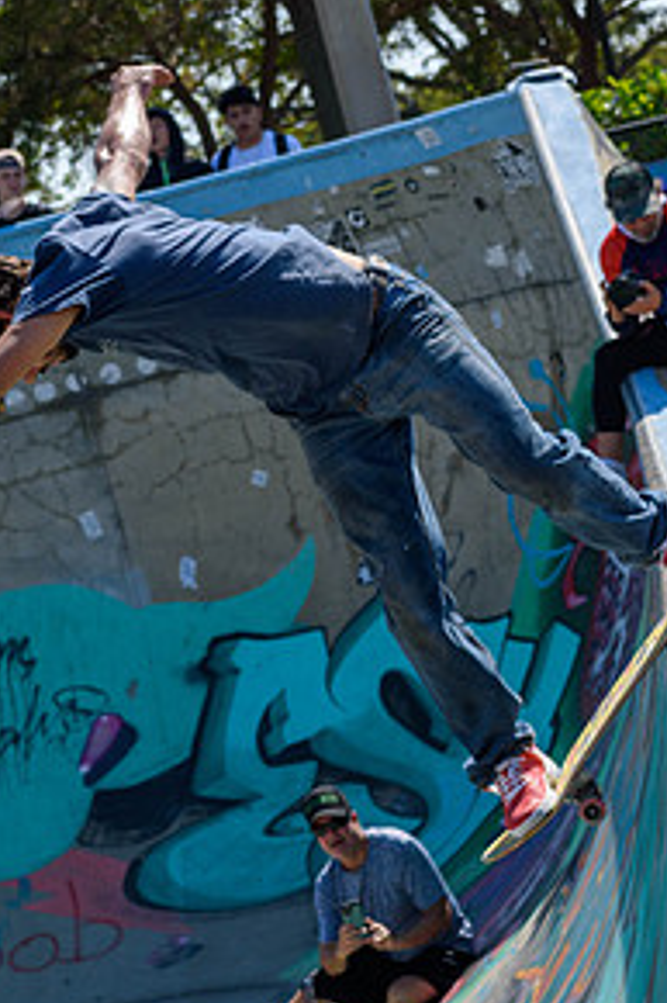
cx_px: 339
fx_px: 4535
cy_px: 719
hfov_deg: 8.4
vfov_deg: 12.6
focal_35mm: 163
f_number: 7.1
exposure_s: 1/800
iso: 200
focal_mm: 70
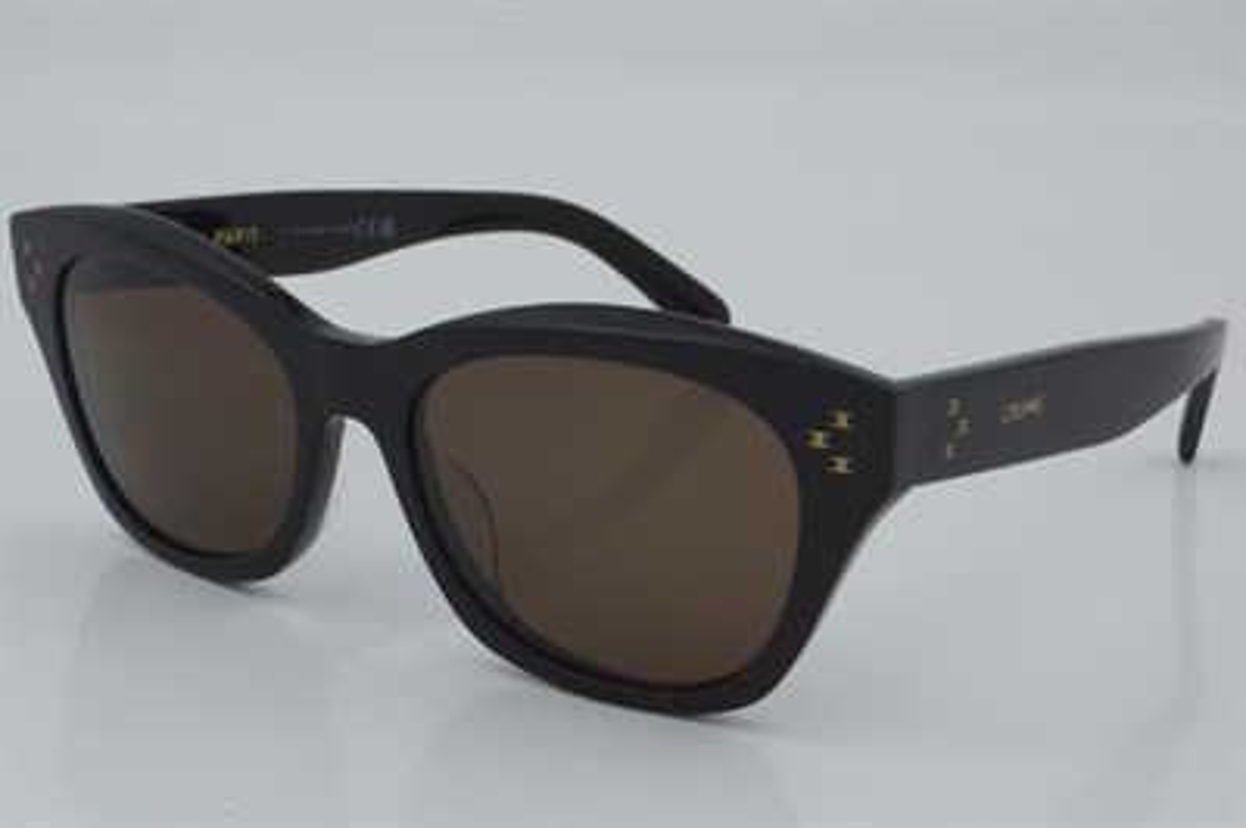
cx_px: 623
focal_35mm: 75
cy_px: 414
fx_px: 2594
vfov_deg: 18.2
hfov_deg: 27.0
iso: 100
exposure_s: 1/4
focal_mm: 50
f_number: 32
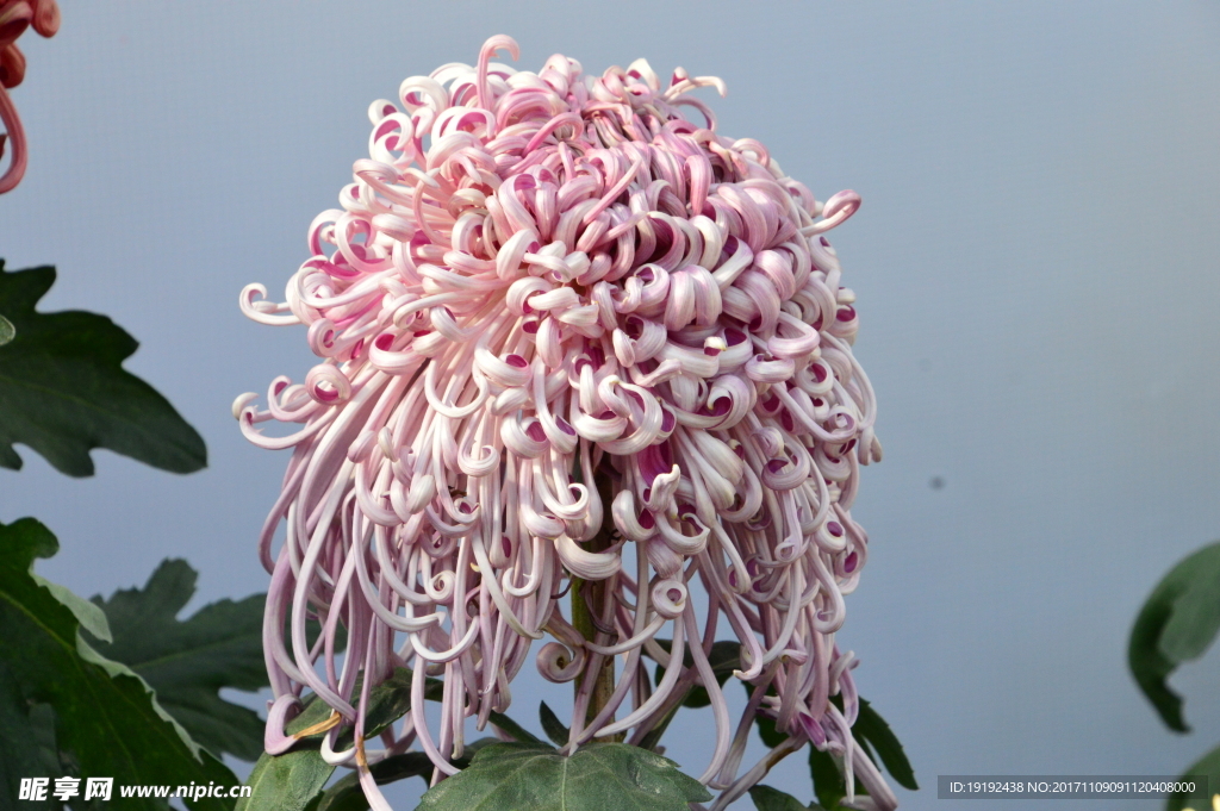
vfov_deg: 5.9
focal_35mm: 232
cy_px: 406
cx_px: 610
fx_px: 7873
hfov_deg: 8.9
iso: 1100
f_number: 14
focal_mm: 155
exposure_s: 1/250
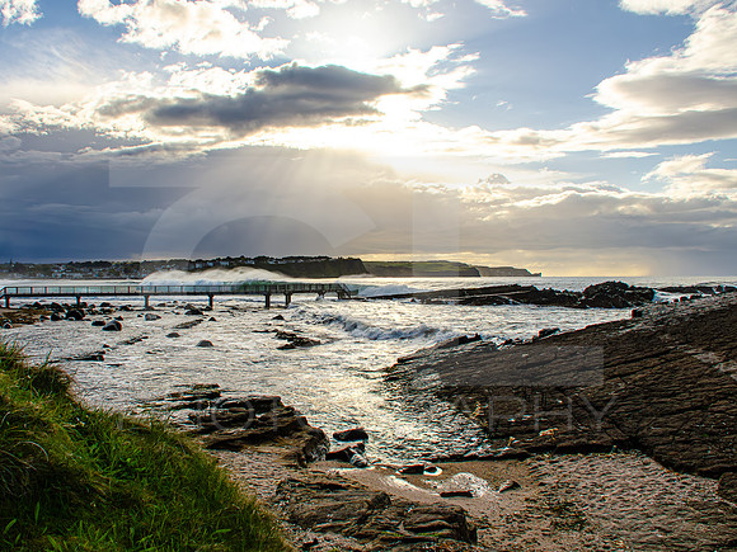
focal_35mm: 30
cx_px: 315
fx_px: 640
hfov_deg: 59.6
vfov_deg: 46.7
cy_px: 277
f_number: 10
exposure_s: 1/1000
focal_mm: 18
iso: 400
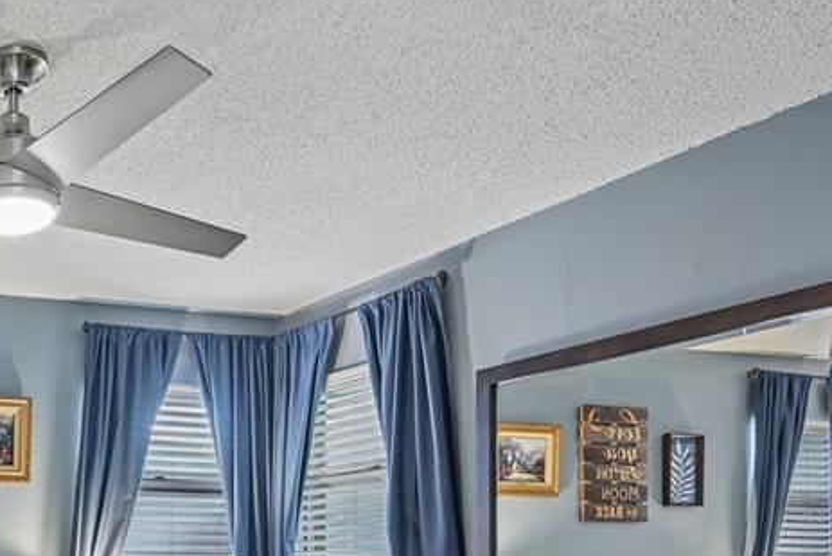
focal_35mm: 42
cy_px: 574
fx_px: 971
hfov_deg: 38.7
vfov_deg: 29.5
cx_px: -74
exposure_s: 1/5
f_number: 8
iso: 400
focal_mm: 19
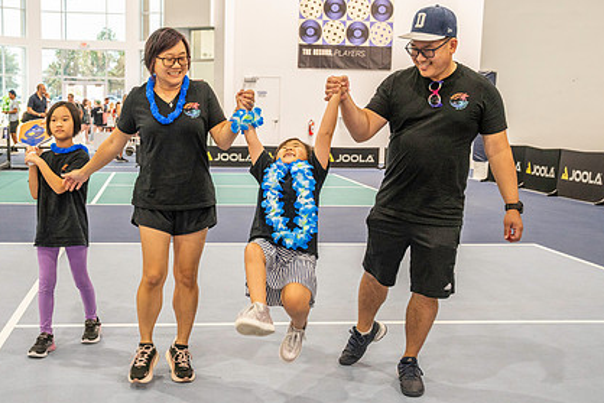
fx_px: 839
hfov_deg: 39.4
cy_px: 219
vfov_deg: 27.0
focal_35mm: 50
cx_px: 236
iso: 3200
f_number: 5.6
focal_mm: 36
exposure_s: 1/160
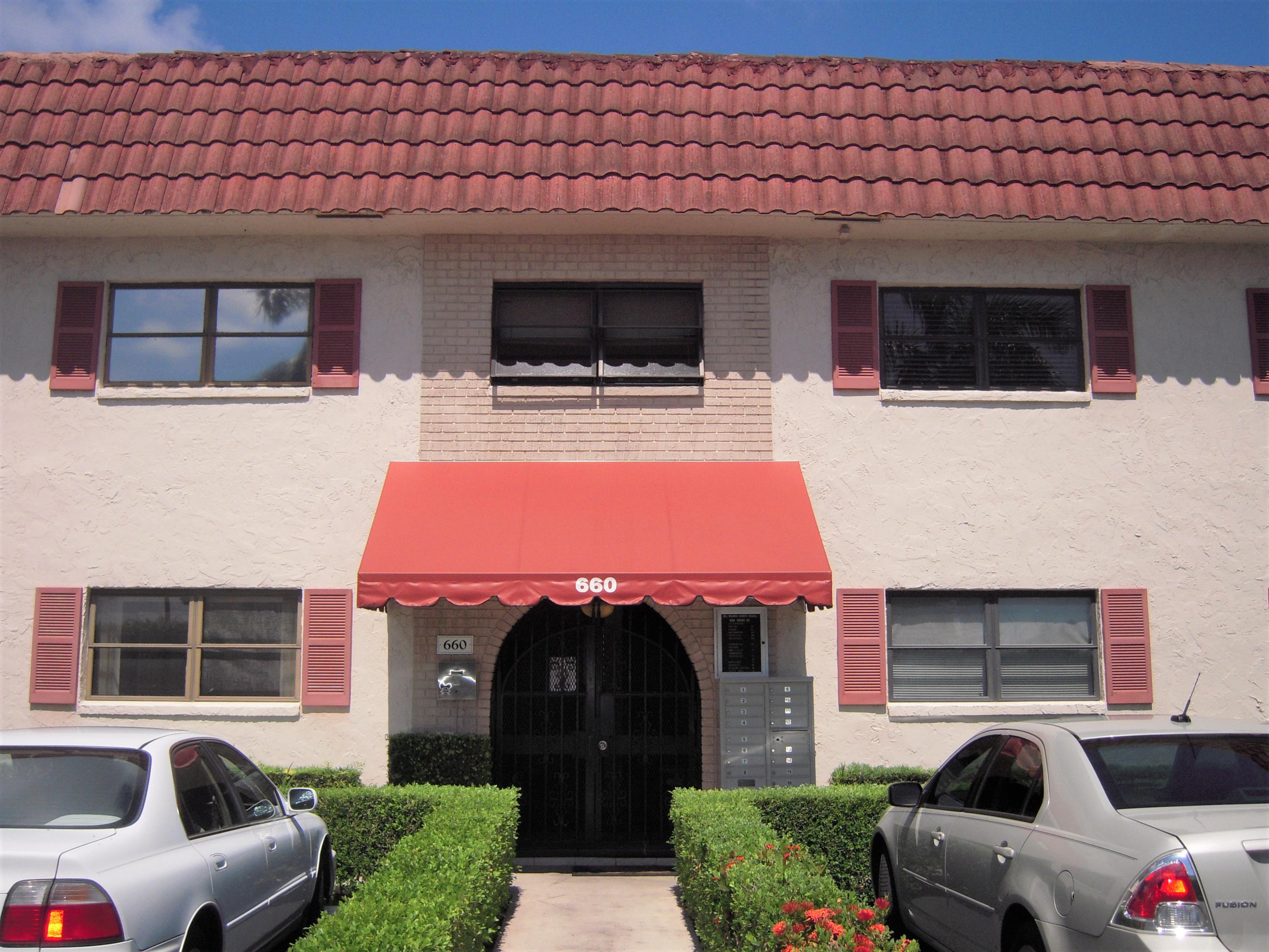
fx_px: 1356
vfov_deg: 38.7
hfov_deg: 50.1
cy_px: 476
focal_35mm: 37
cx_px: 634
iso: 100
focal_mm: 6.5
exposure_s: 1/800
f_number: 6.1
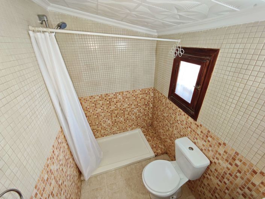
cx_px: 132
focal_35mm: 14
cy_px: 100
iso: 640
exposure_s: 1/33.3
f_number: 2.2
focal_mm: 2.16
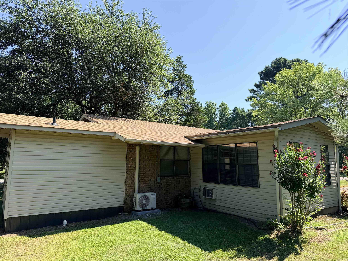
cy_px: 130
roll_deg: -0.8
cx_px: 174
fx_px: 241
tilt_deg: +7.9
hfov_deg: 71.6
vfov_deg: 56.8
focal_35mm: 24
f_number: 1.78
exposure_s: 1/3145
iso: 100
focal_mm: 6.76
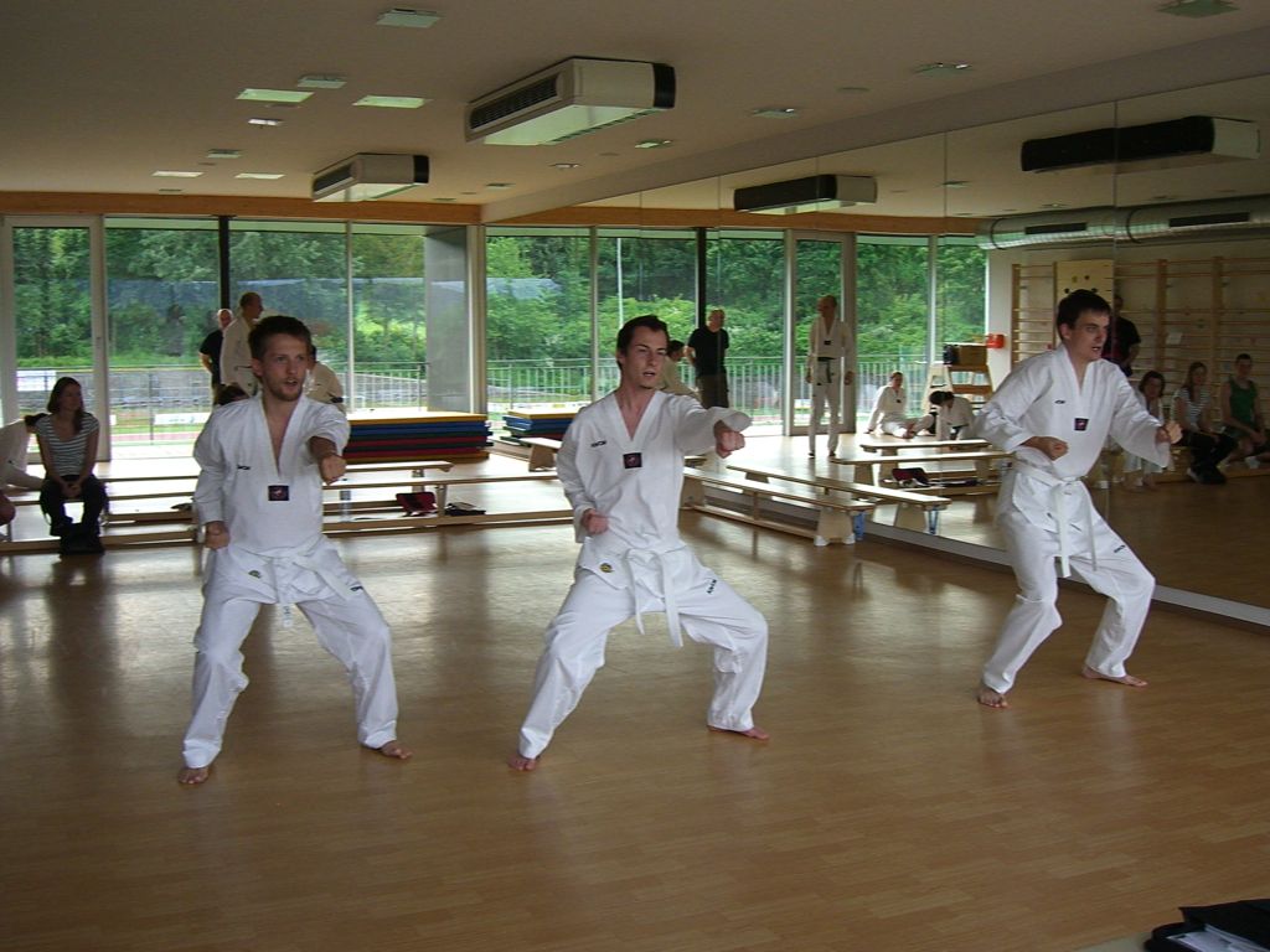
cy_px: 476
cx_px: 635
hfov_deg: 49.0
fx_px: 1394
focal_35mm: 38
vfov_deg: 37.7
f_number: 2.8
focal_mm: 7.9
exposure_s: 1/640
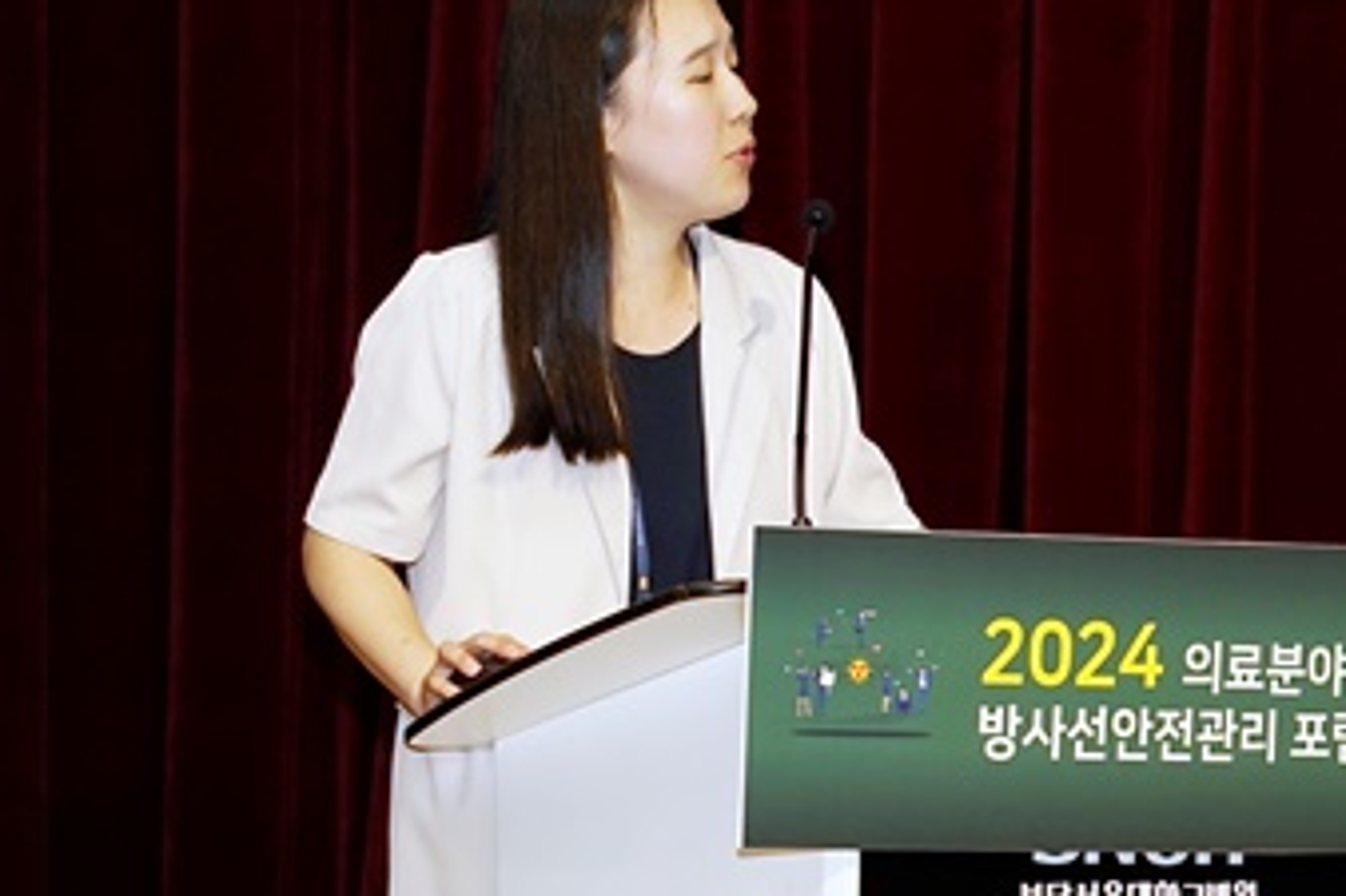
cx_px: 1465
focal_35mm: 201
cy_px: 763
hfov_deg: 10.1
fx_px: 7511
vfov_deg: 6.8
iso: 320
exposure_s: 1/125
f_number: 5
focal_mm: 85
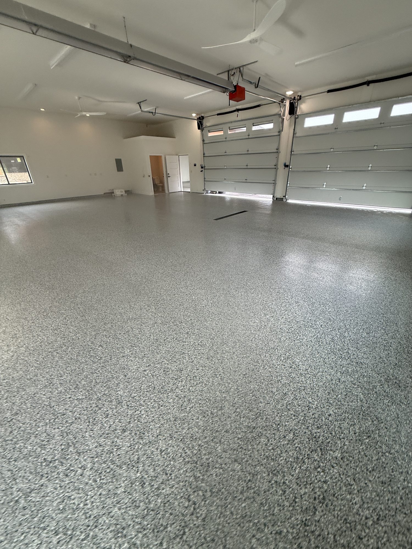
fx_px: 222
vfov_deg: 102.1
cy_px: 274
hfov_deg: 85.7
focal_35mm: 14
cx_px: 206
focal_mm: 2.22
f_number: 2.2
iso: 80
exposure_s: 1/99
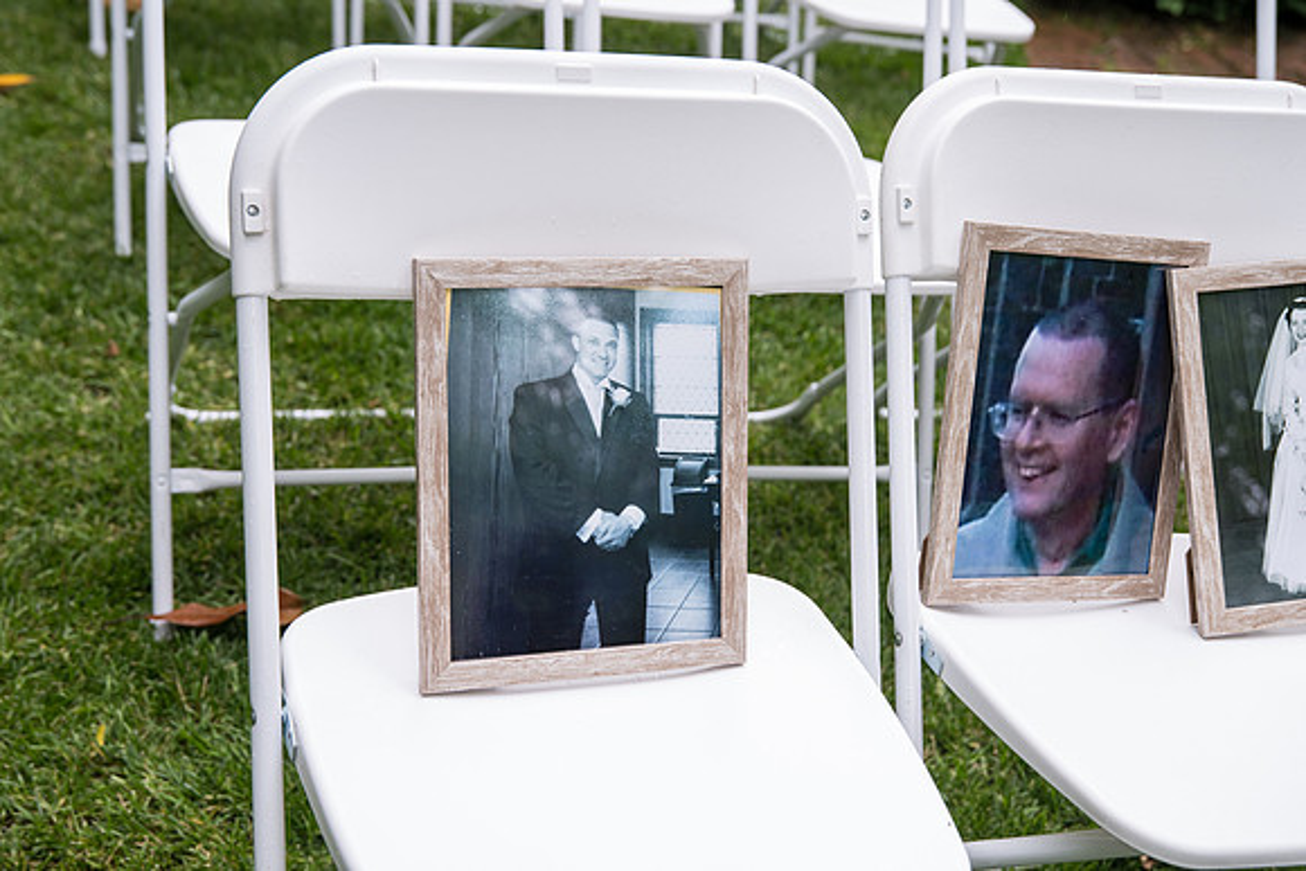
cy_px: 436
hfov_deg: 39.6
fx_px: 1814
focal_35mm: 50
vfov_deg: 27.0
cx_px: 653
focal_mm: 50
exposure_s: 1/320
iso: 400
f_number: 4.5
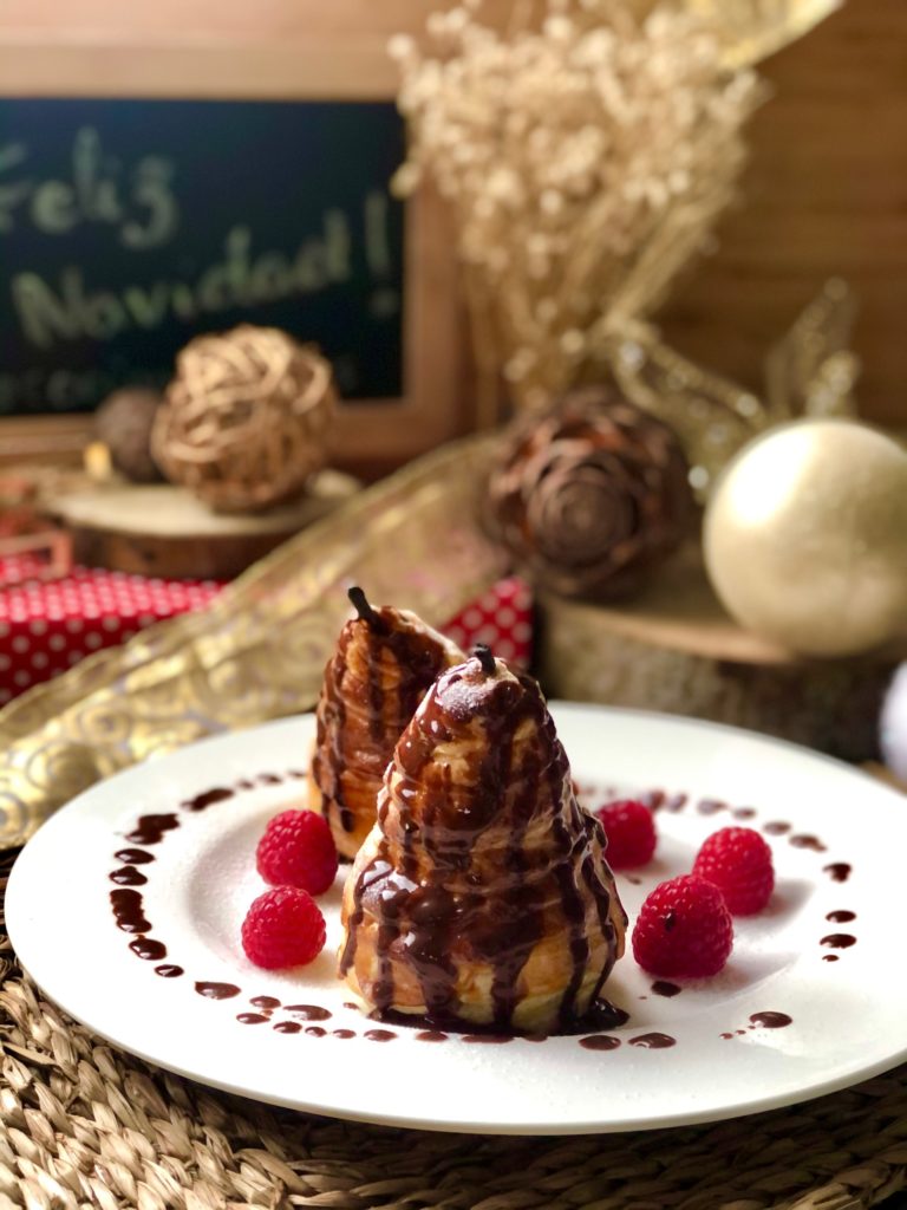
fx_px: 1991
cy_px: 605
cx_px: 454
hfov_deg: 25.7
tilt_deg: -15.9
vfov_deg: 33.8
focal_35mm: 57
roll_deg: -2.3
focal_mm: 6.6
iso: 80
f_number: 2.8
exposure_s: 1/30
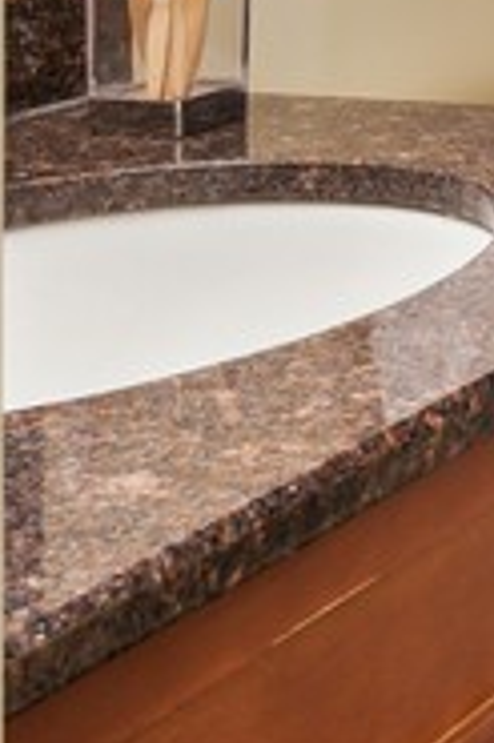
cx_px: 1173
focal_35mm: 105
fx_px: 2165
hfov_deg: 11.0
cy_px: -269
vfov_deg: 18.0
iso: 400
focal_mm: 18
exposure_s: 1/2.5
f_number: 8
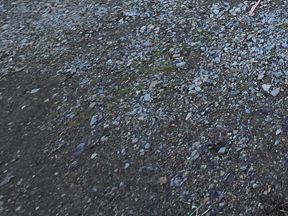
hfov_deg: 31.2
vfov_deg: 22.6
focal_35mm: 46
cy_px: -145
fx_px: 383
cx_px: 382
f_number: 2.2
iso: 32
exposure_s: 1/351
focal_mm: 1.74
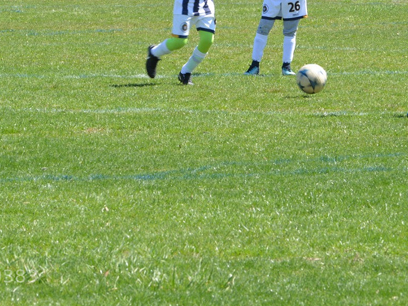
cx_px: 204
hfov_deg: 4.4
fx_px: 5338
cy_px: 3
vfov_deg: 3.3
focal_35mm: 453
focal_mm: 200
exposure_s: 1/160
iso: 1000
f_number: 20
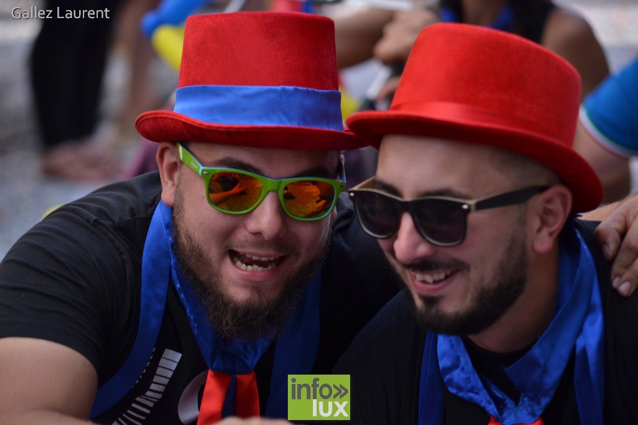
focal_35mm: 147
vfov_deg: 9.3
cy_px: 212
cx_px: 319
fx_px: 2605
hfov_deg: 14.0
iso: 100
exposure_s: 1/400
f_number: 2.8
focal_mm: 98
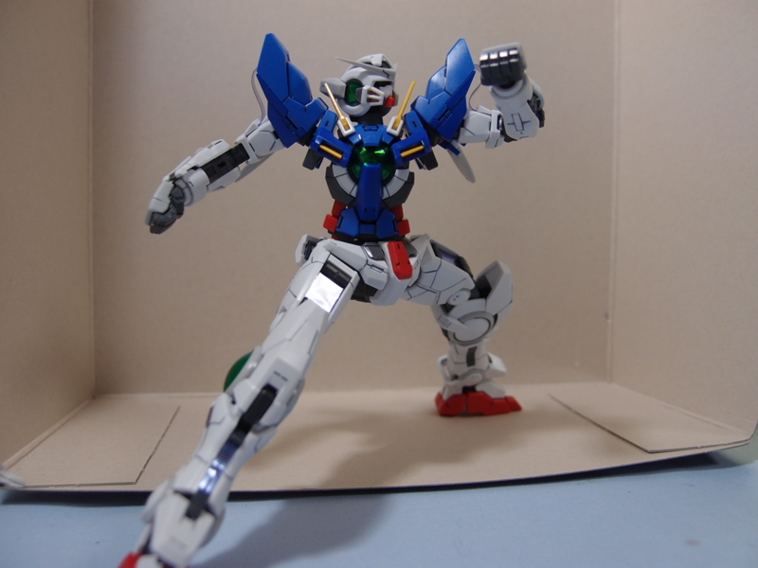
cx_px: 379
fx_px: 613
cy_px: 284
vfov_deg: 49.7
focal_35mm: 28
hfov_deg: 63.4
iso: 100
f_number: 2
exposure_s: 1/80
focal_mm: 6
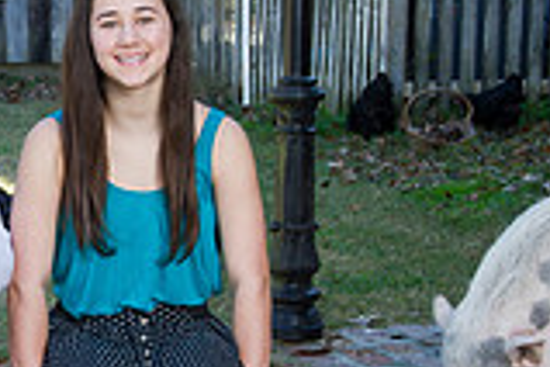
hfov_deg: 15.7
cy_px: 246
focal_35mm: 128
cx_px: -14
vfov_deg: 10.7
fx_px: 1955
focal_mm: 35
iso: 400
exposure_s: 1/125
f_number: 8
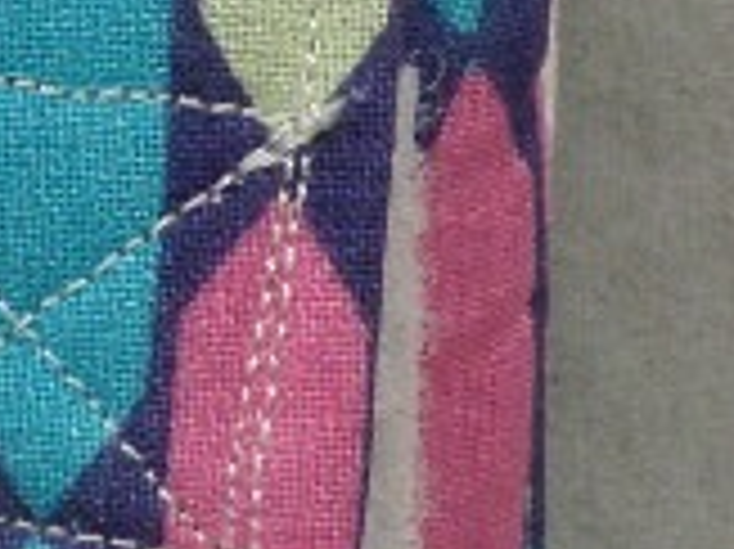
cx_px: -333
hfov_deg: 14.1
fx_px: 2797
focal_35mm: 132
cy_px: 248
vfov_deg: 11.2
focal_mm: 4.3
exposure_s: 1/30
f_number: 3.1
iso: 100
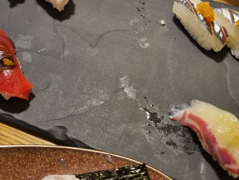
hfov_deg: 43.9
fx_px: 297
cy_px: 51
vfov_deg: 33.1
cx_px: 121
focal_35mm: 43
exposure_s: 1/40
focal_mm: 5.4
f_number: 1.8
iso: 320
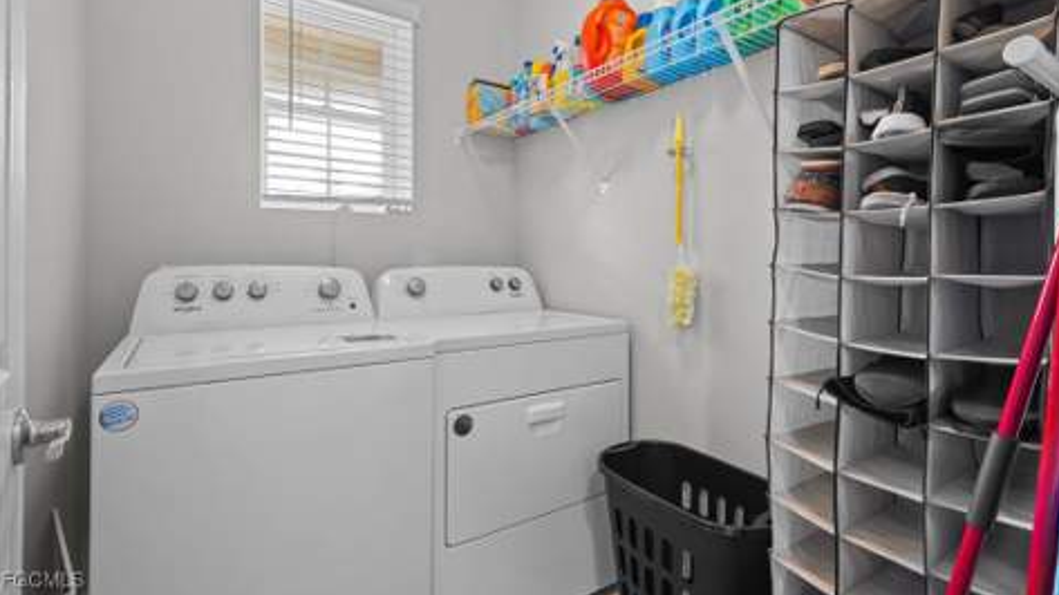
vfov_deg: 63.4
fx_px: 477
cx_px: 533
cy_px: 243
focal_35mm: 17
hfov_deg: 95.9
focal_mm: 16
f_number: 10
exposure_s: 1/2
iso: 320
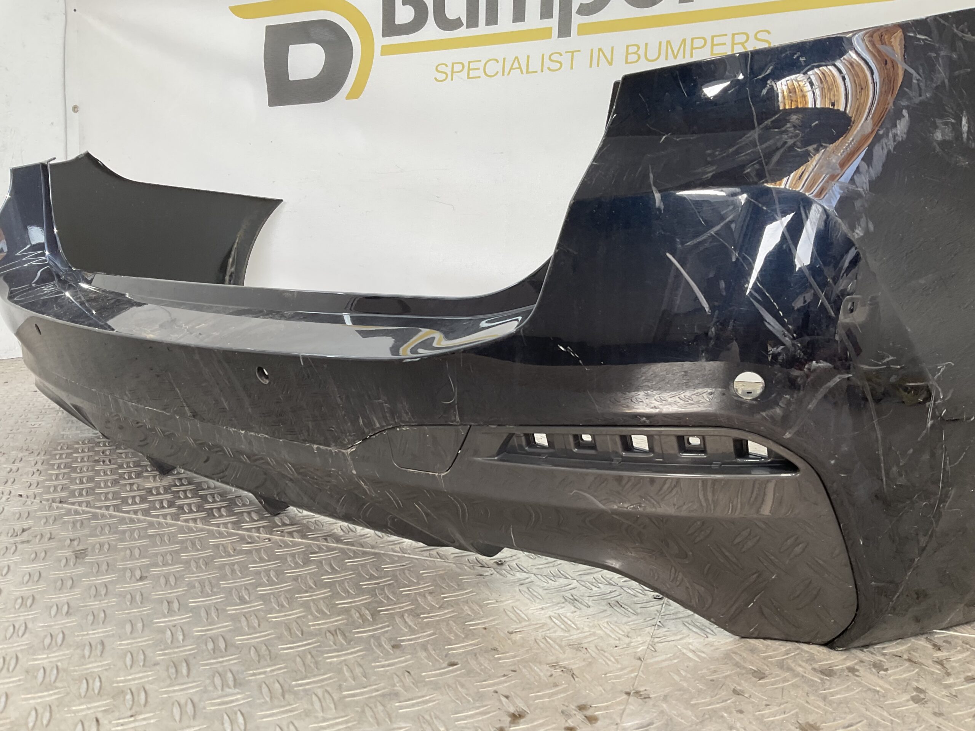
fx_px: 817
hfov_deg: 61.7
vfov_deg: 48.2
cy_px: 366
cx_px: 488
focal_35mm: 29
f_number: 1.8
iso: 16
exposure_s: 1/100
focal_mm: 3
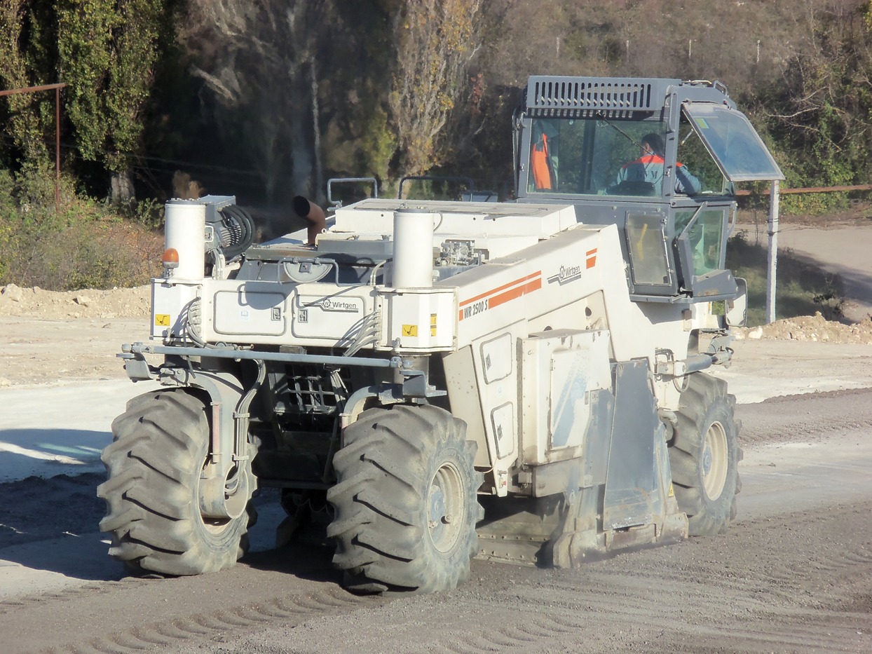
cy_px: 327
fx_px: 5542
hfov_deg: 9.0
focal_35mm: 220
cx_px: 436
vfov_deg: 6.8
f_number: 5.7
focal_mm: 39.4
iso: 80
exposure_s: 1/400
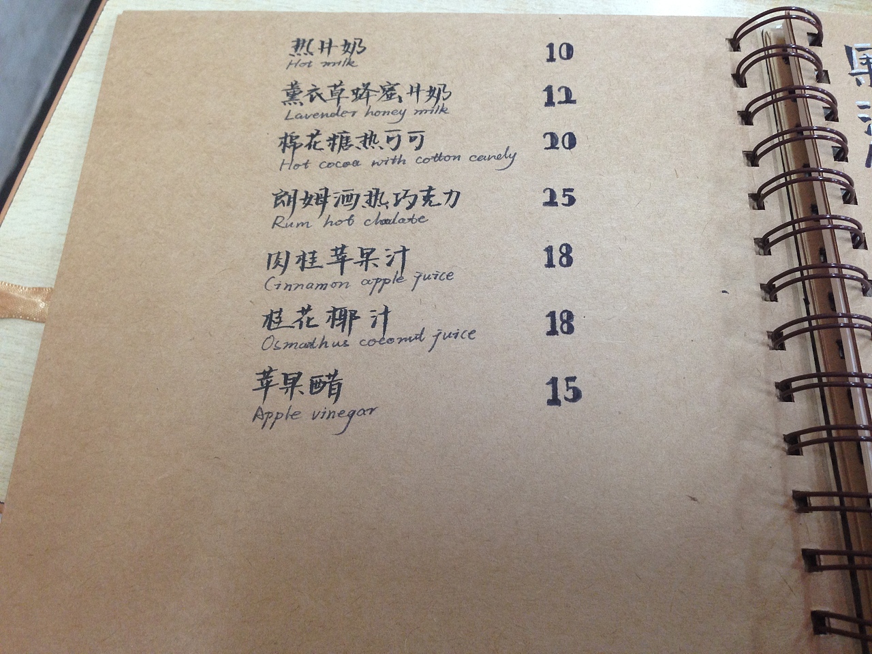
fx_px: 831
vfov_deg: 42.9
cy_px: 327
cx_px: 436
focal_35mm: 33
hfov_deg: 55.4
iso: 125
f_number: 2.4
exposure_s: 1/20
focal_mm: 4.12
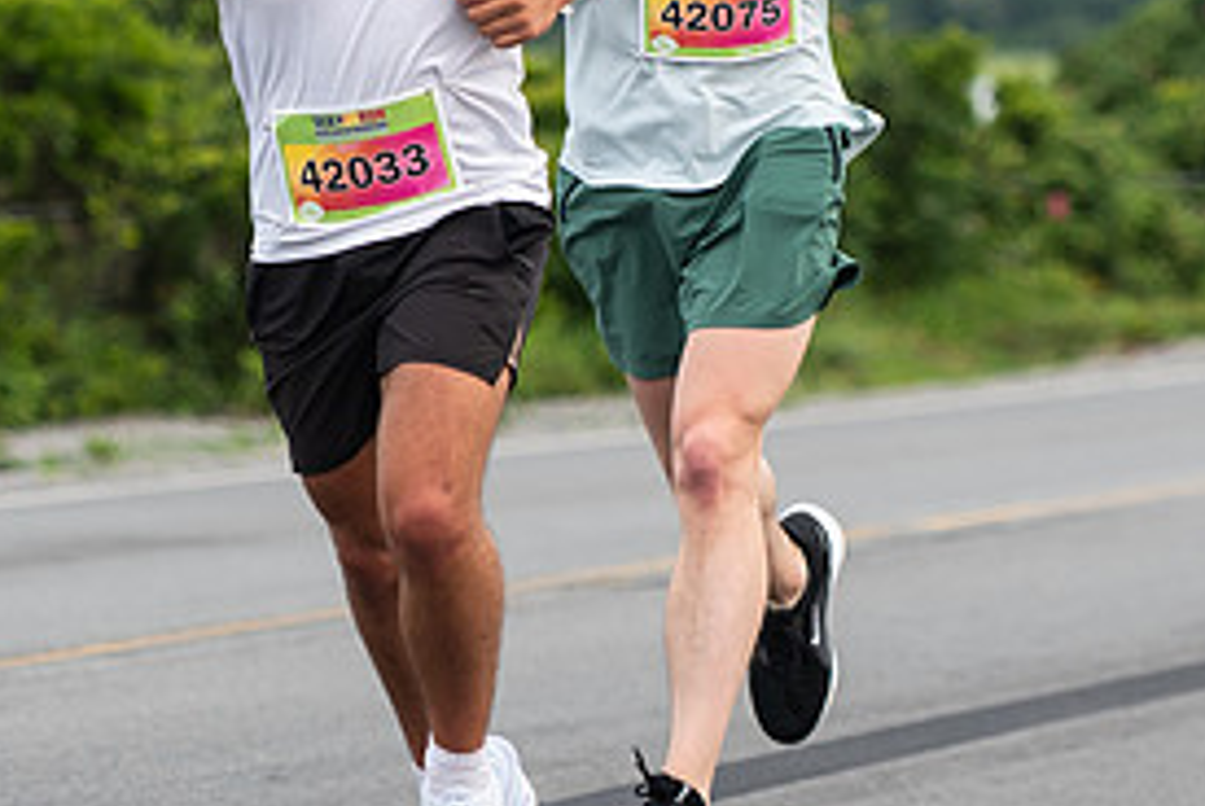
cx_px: 475
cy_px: 410
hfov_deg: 6.3
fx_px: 11024
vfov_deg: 4.2
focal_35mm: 329
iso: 500
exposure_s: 1/800
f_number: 4
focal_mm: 110
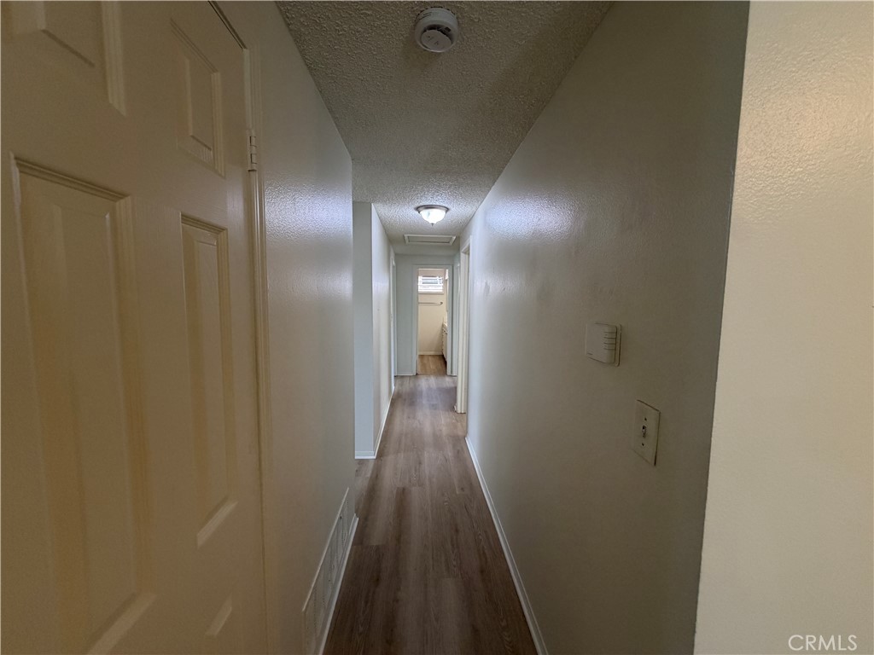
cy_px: 328
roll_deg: -0.3
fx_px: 353
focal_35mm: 14
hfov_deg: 102.1
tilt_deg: -6.1
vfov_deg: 85.7
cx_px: 437
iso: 250
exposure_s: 1/120
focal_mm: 2.22
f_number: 2.2
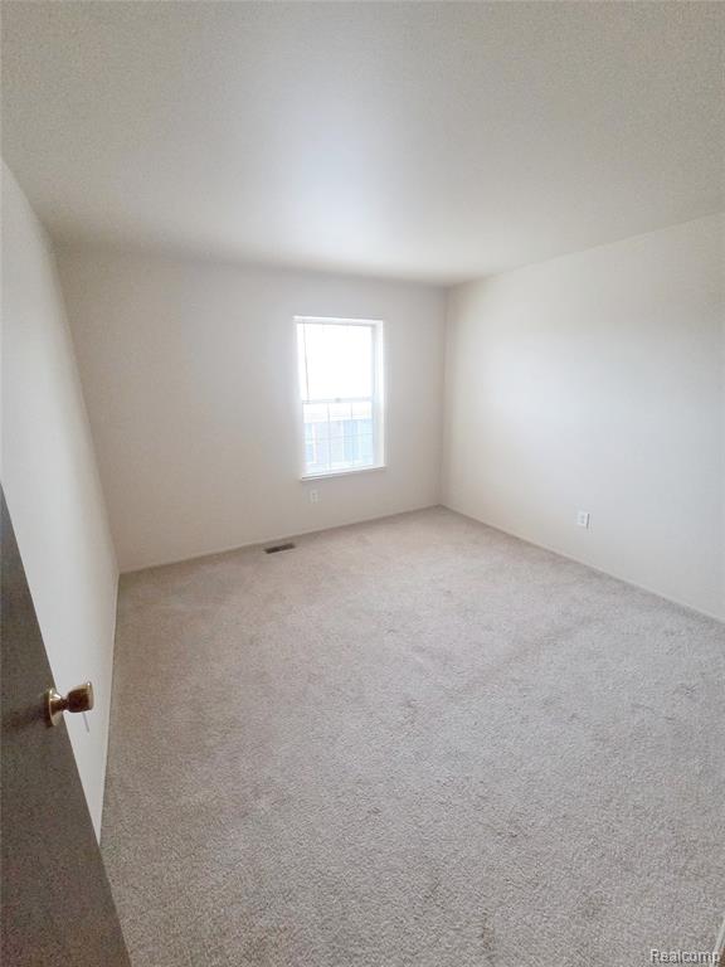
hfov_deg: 89.9
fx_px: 363
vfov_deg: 106.2
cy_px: 484
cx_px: 362
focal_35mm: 13
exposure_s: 1/60
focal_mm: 2.2
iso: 800
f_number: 2.2
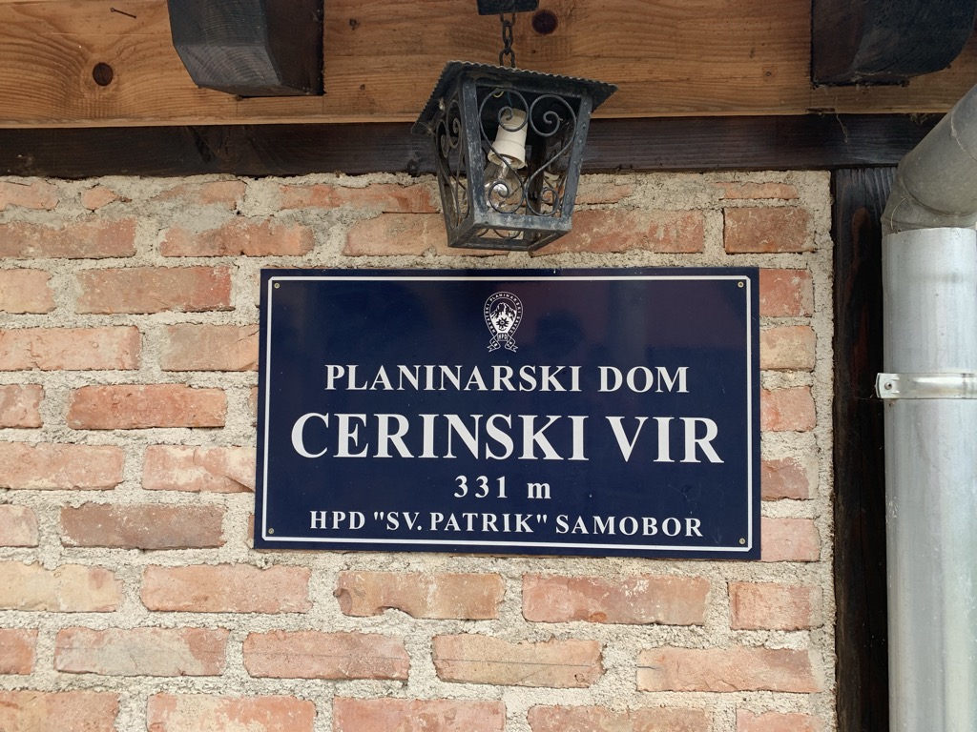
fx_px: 734
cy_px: 366
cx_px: 488
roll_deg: -0.8
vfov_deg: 53.1
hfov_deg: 67.3
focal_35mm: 26
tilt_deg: +4.4
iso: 32
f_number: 1.8
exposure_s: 1/121
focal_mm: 4.25
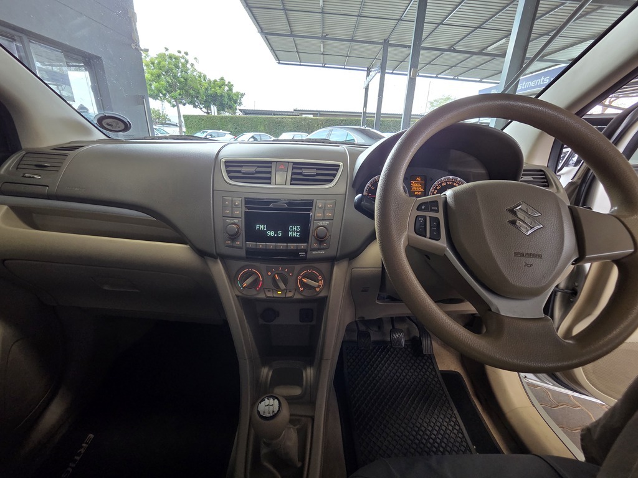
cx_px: 319
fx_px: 240
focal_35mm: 13
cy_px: 239
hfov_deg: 106.2
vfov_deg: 89.9
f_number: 2.2
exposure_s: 1/50
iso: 200
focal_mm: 2.2
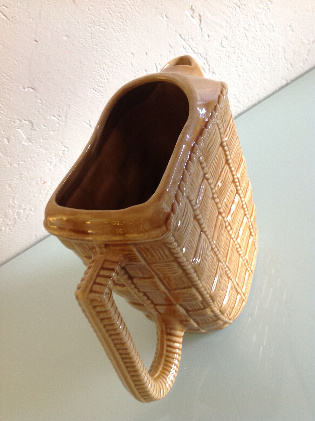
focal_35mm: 35
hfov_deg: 40.6
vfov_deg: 52.7
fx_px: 426
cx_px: 158
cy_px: 210
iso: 100
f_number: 2.4
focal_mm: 4.28
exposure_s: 1/15
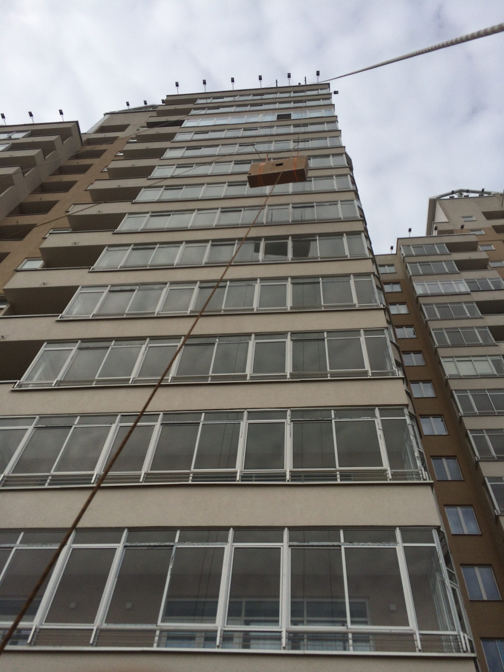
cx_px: 252
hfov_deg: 46.8
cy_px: 336
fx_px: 582
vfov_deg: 60.0
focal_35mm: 30
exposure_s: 1/2933
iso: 40
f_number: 2.2
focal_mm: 4.12
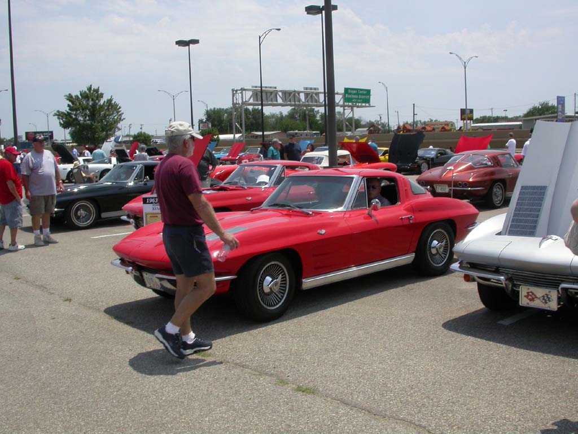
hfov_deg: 49.0
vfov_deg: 37.7
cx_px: 289
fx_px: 635
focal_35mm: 38
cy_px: 217
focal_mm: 7.85
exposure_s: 1/464
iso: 100
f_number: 7.5
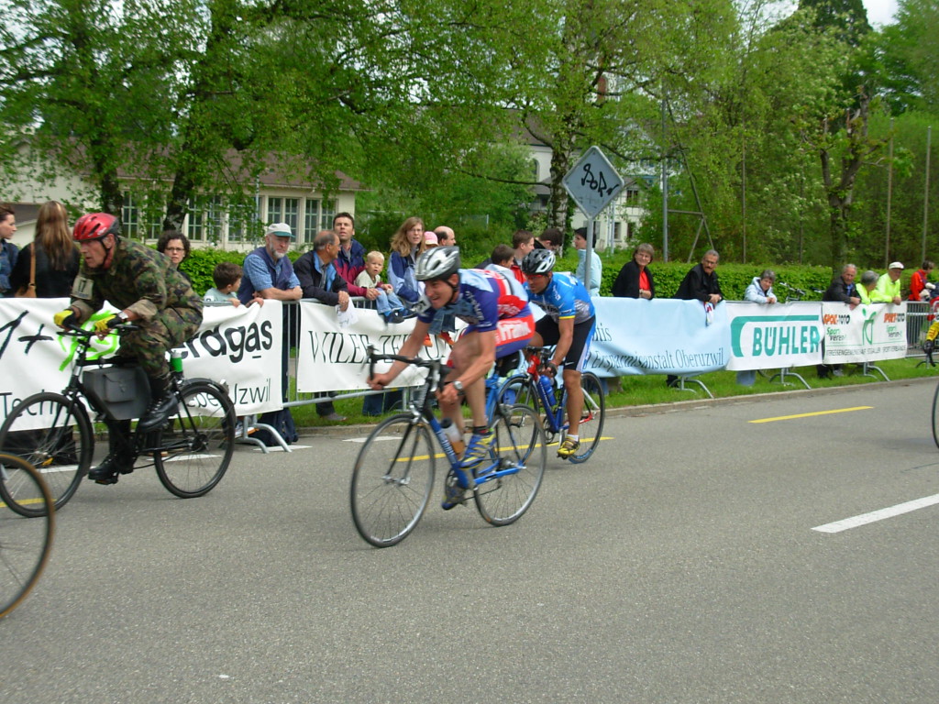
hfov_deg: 30.3
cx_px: 470
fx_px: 1736
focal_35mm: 64
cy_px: 352
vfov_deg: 22.9
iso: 50
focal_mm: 10.5
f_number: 3.4
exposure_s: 1/456
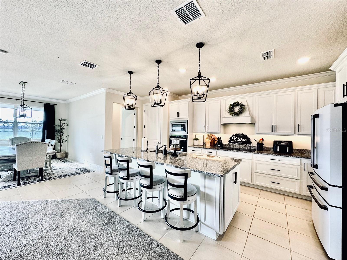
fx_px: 140
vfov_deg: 85.7
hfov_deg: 102.1
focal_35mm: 14
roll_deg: -1.4
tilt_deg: +0.0
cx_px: 174
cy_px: 130
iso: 100
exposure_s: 1/120
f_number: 2.2
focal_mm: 2.22
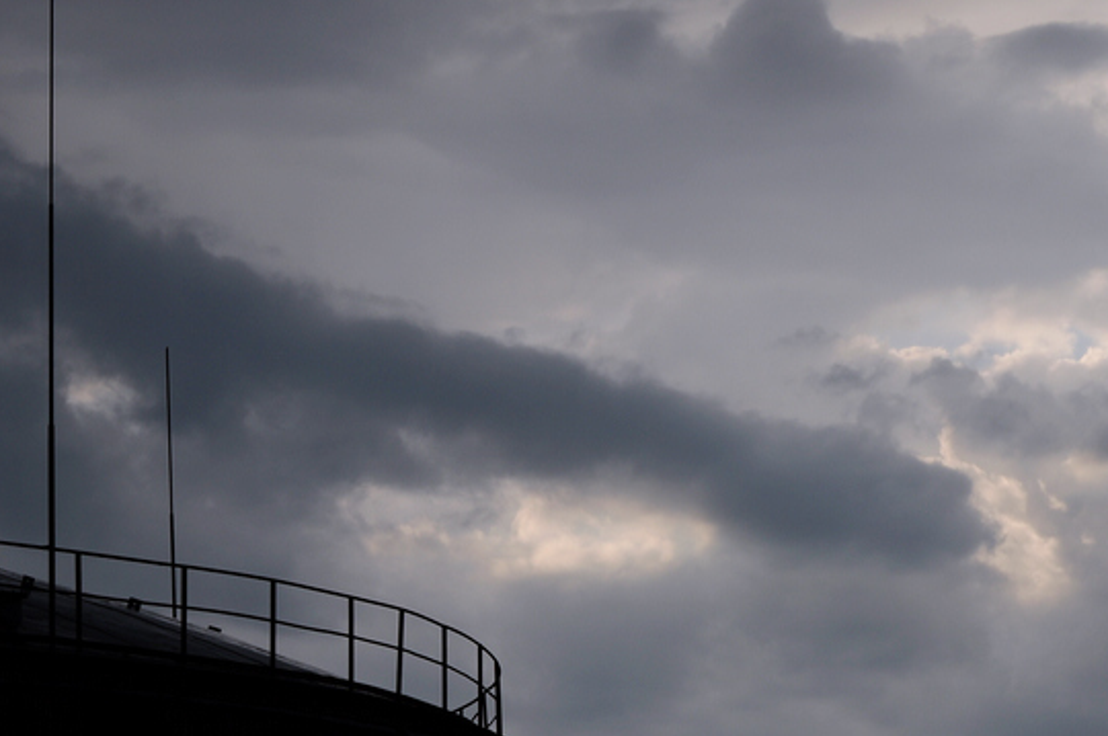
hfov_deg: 8.9
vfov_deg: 6.0
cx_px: 782
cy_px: 451
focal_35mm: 230
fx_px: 7072
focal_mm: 92
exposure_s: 1/125
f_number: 10
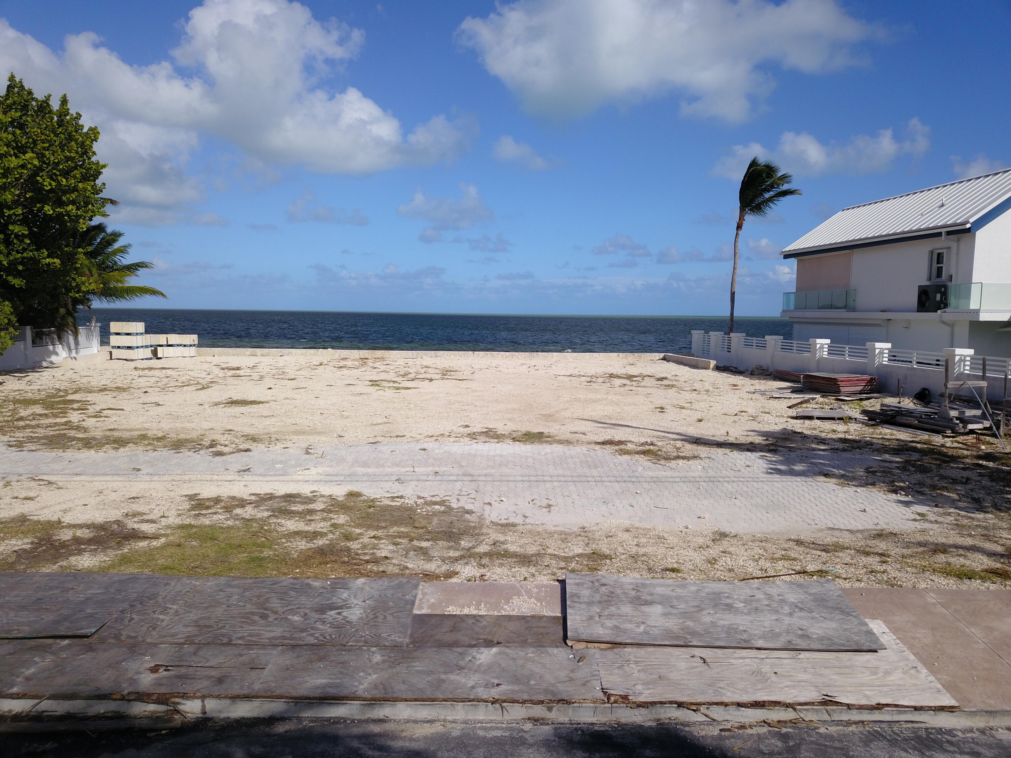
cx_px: 506
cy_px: 379
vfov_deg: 53.1
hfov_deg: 67.3
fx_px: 759
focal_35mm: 26
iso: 100
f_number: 2.2
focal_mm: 4.73
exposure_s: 1/2500
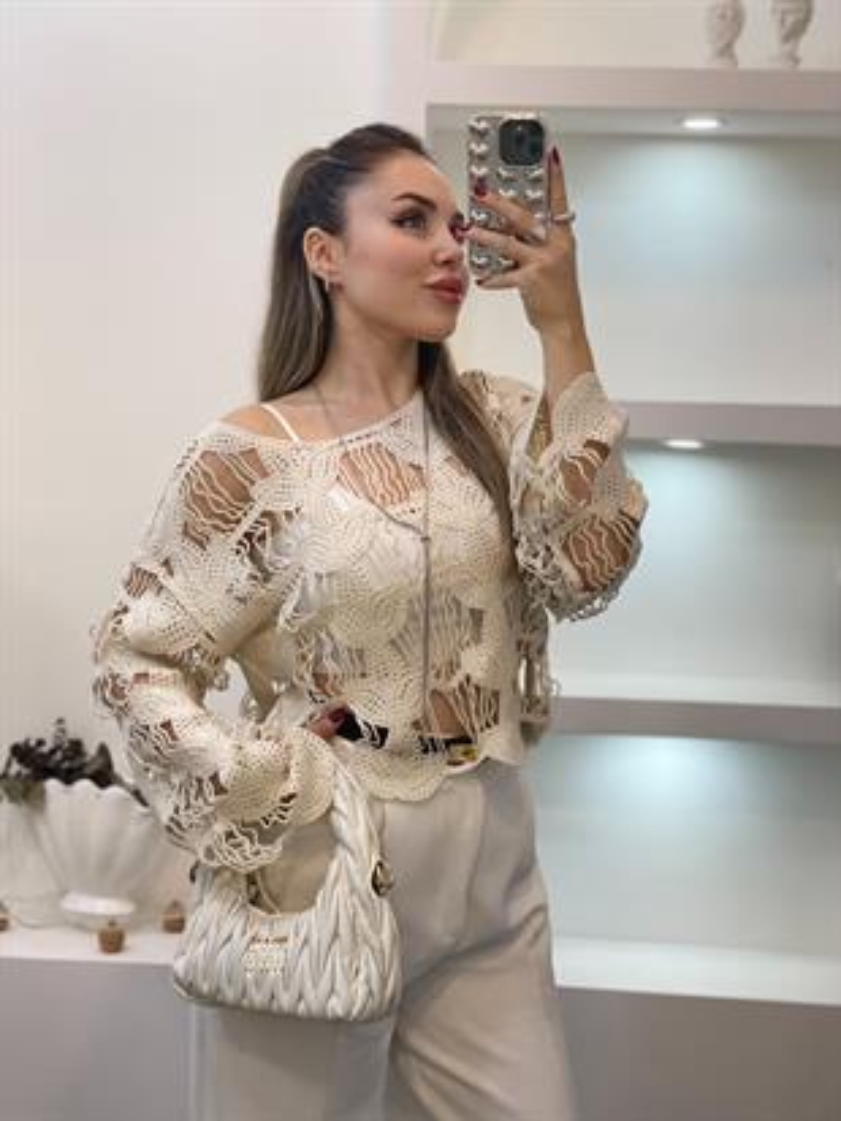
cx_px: 420
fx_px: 1684
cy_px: 560
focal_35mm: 52
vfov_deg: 36.8
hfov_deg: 28.0
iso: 80
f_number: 2
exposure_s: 1/100
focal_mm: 6
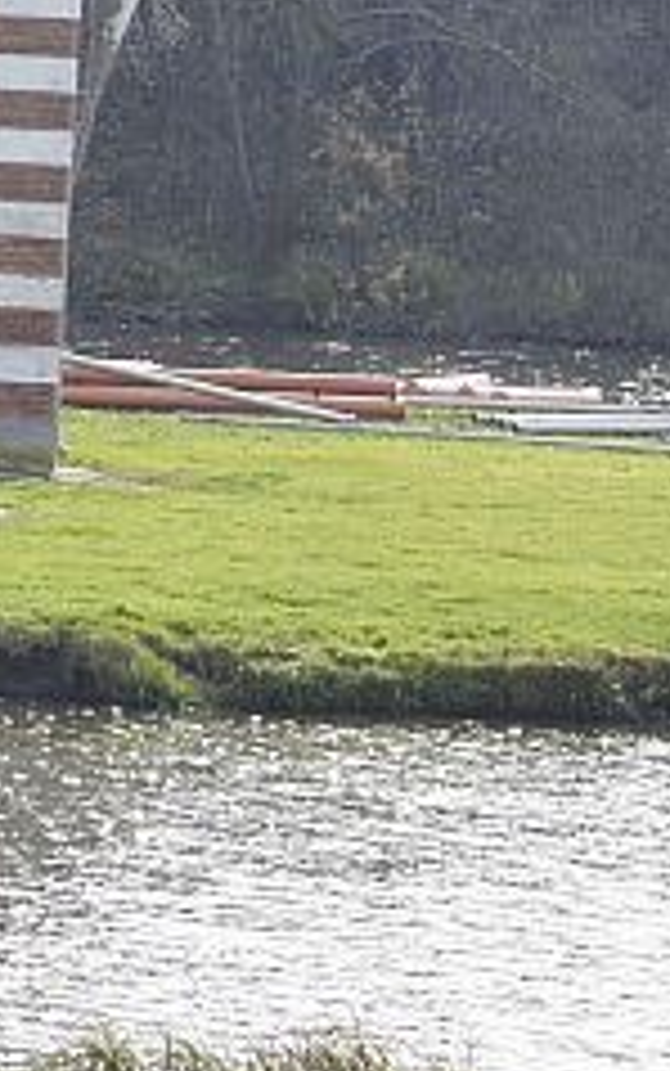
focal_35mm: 506
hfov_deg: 2.6
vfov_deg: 4.1
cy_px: -214
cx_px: -1331
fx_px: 14765
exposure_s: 1/250
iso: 125
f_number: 8
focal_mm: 80
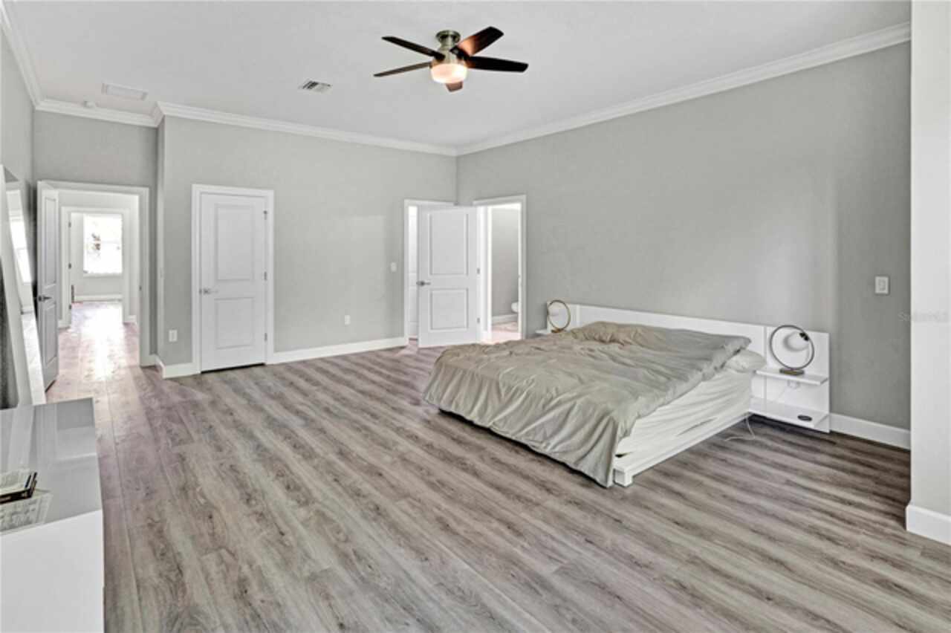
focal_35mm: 16
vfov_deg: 72.0
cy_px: 316
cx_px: 476
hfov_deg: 95.0
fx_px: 436
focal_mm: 11
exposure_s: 1/1.67
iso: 320
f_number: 16
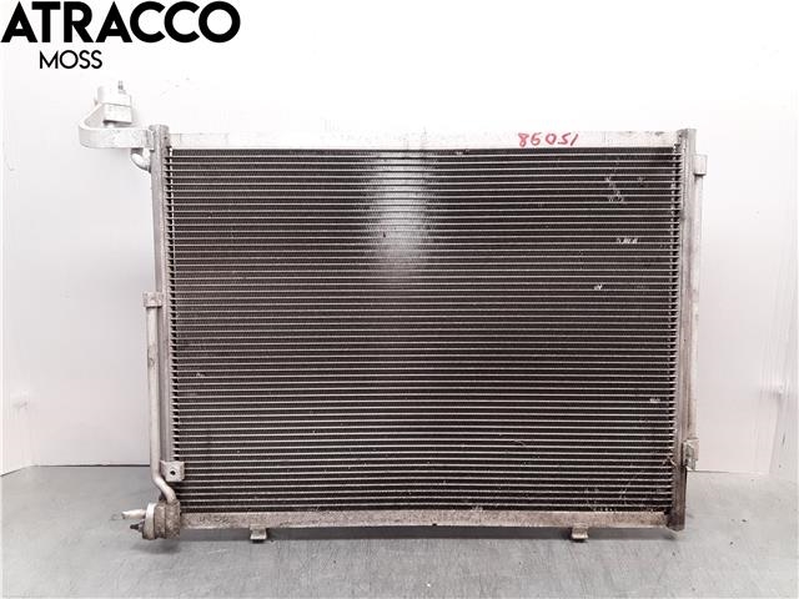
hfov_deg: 63.4
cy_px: 300
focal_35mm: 28
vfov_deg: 49.7
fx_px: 646
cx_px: 400
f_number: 1.9
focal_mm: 2.91
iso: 50
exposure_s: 1/50
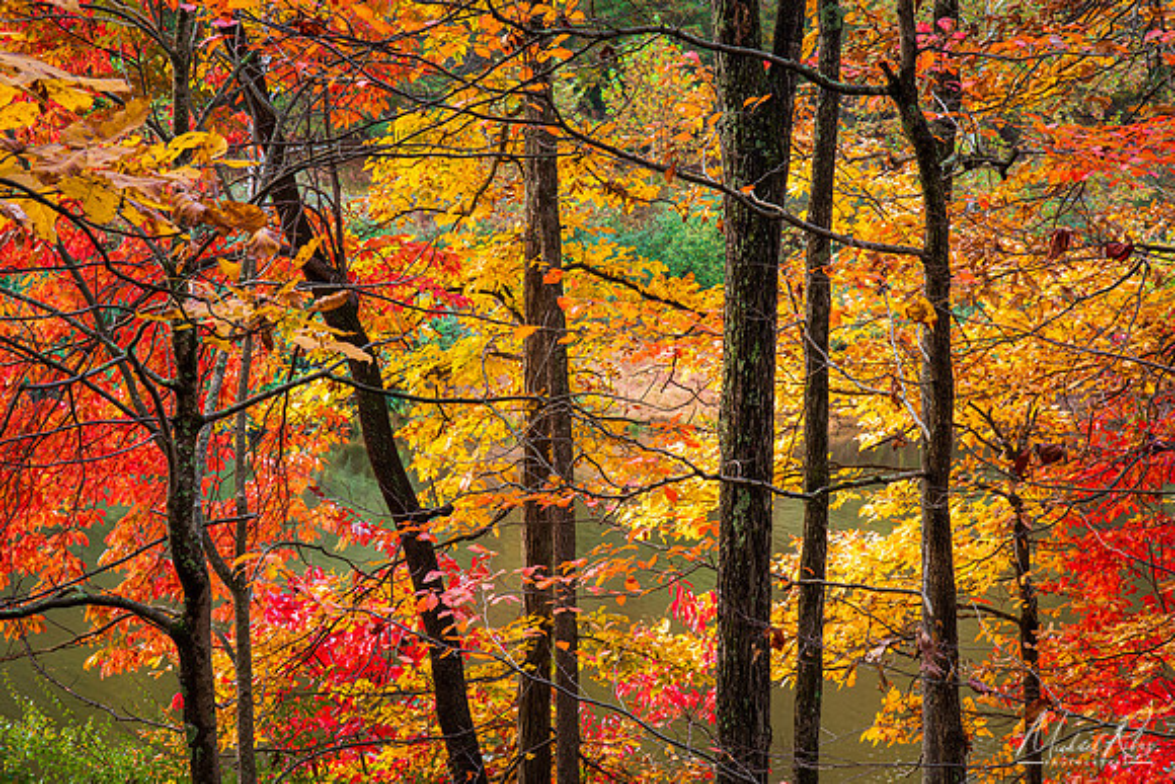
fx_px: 2885
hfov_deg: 23.0
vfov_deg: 15.5
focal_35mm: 88
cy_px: 376
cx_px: 611
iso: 100
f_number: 13
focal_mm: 85
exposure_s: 1/4
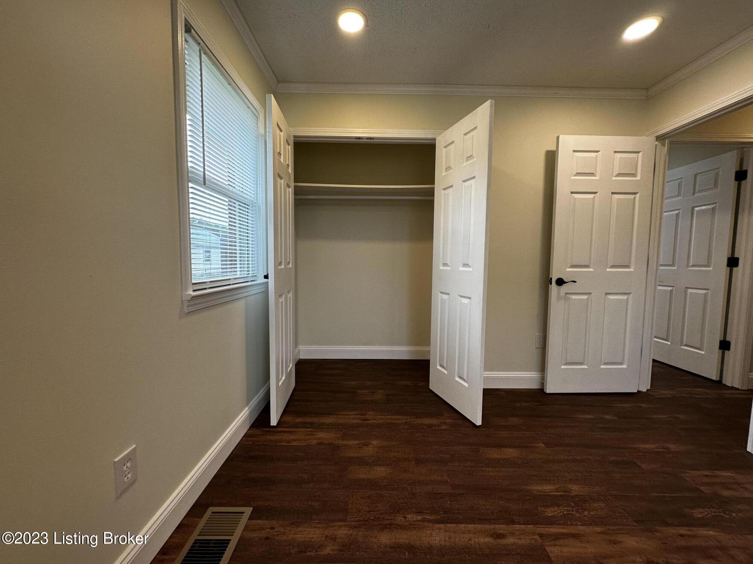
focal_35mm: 14
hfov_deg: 102.1
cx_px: 376
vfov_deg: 85.7
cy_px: 282
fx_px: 305
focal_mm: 2.22
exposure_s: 1/120
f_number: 2.2
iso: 100
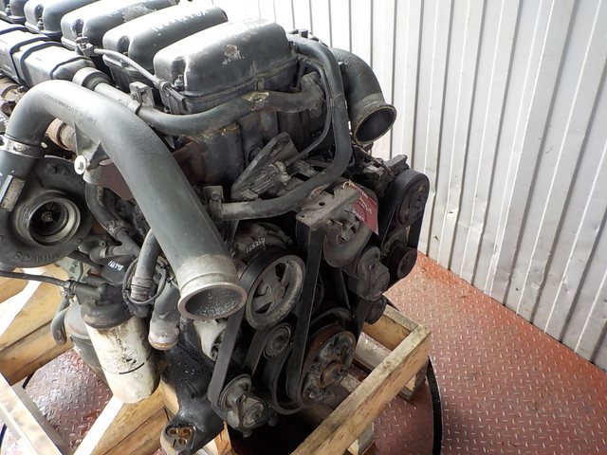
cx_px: 304
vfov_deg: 46.8
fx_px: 526
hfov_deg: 60.0
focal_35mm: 30
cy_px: 228
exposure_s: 1/30
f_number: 3.3
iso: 125
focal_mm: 4.1
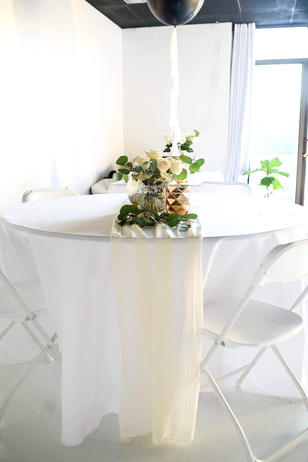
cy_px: 231
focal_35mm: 35
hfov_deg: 37.9
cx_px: 154
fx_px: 449
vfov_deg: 54.4
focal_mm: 35
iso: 1000
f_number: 2.8
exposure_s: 1/320
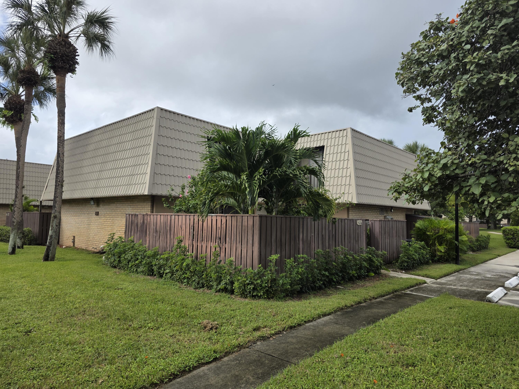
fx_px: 345
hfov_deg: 73.9
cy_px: 194
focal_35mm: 23
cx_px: 260
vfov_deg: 58.9
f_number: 1.7
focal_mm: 6.3
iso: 80
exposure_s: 1/4889
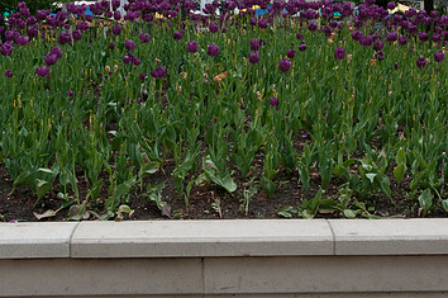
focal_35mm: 96
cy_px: 83
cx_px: 234
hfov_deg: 21.3
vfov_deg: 14.2
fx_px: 1191
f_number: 16
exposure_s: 1/160
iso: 1600
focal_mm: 39
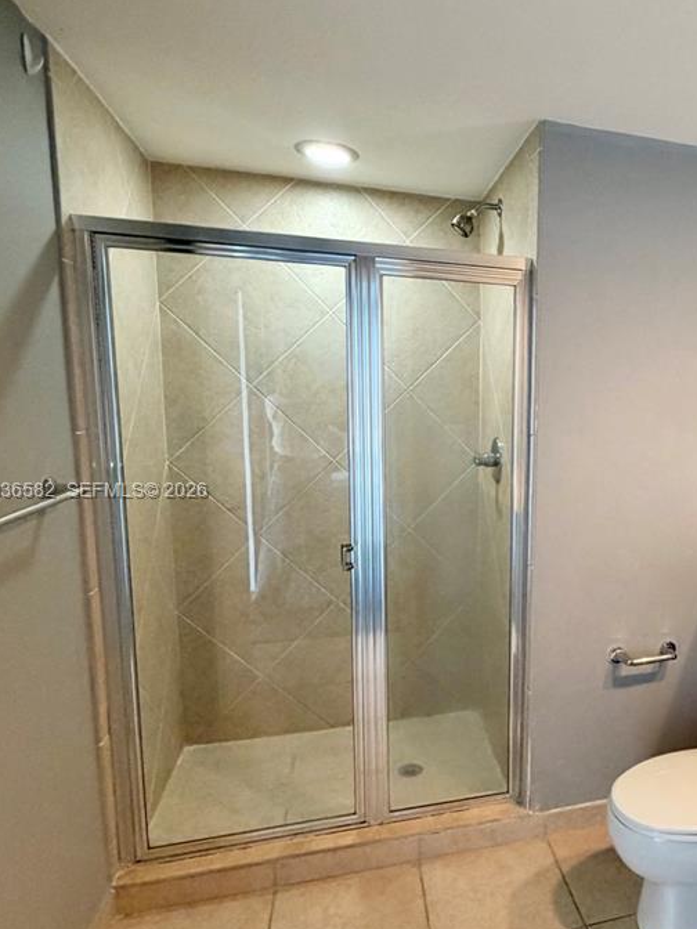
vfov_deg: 69.3
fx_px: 671
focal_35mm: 25
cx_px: 574
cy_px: 492
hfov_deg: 50.9
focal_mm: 2.22
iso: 320
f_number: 2.2
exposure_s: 1/60
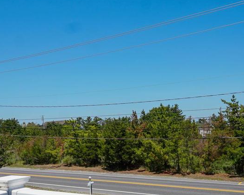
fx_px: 296
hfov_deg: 44.8
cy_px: 134
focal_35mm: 41
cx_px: 123
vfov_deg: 36.0
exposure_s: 1/250
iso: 100
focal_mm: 10.7
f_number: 8
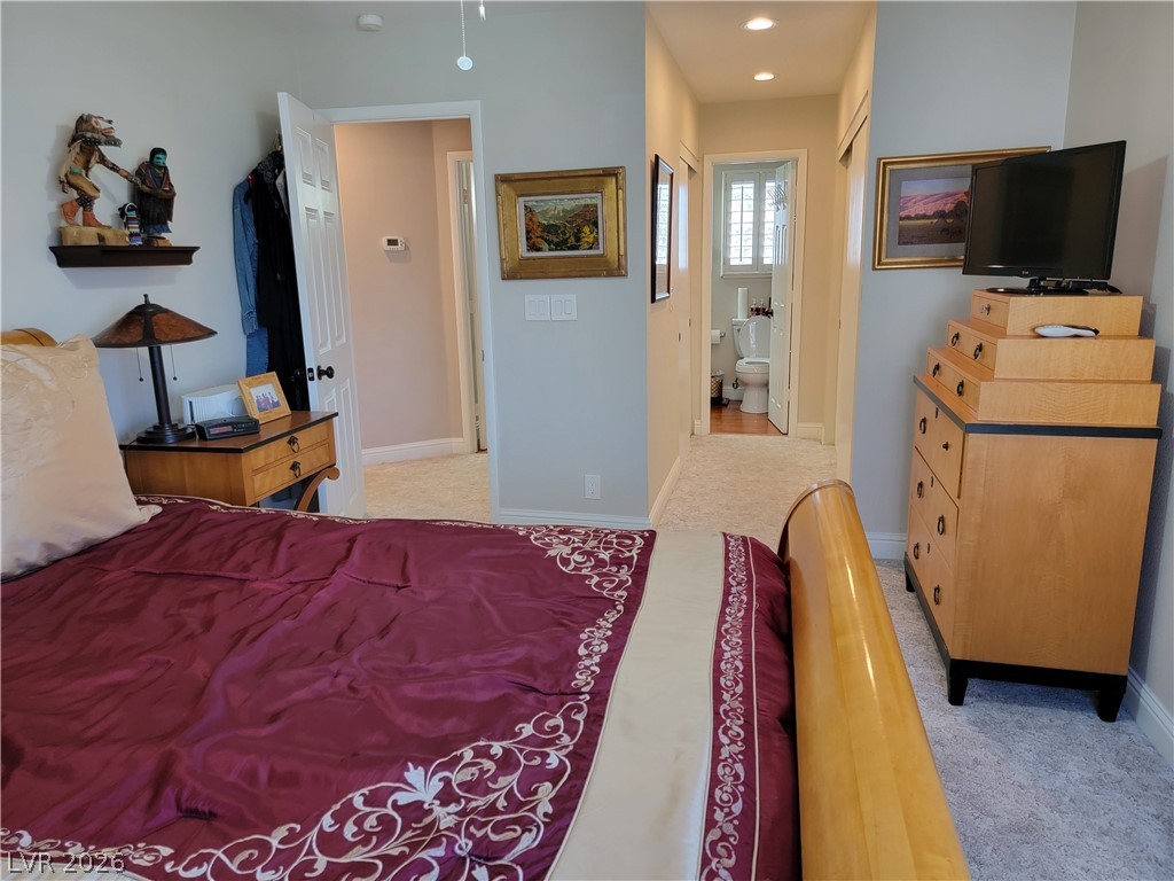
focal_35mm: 24
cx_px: 587
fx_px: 814
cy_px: 440
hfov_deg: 71.6
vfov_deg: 56.8
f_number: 1.8
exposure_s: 1/120
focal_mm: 6.7
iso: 320
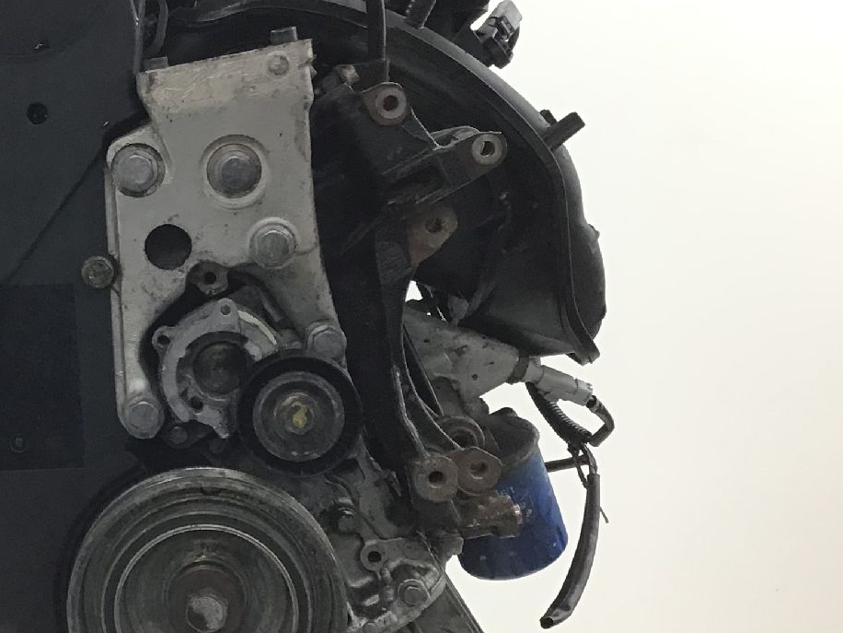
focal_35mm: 65
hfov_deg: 28.6
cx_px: 82
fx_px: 1583
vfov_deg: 22.6
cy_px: 357
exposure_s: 1/33
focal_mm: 3.3
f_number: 2.4
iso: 40
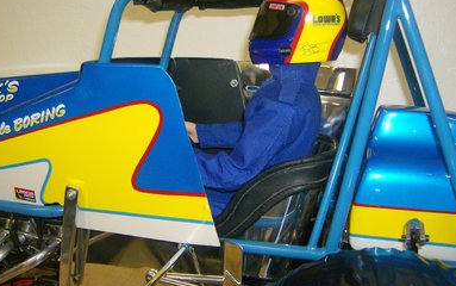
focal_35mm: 40
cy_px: 107
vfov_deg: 31.9
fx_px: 497
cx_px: 226
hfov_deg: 49.2
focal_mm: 6
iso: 200
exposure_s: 1/60
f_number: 2.8
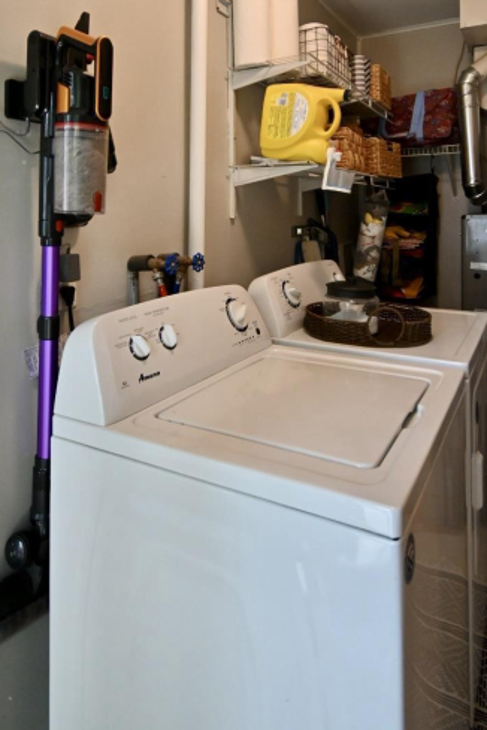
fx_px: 467
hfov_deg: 55.1
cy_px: 212
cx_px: 244
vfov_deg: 72.4
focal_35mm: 23
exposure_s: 1/125
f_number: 4.5
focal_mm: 10
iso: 1250
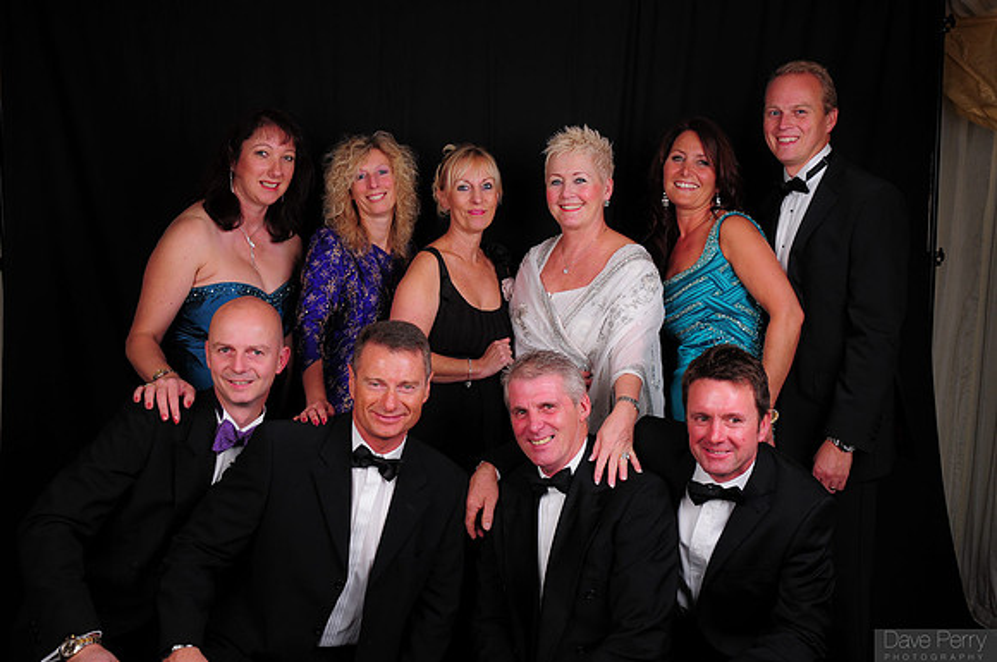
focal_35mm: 33
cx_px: 498
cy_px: 331
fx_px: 913
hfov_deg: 57.3
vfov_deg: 39.9
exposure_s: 1/125
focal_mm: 22
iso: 200
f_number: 8
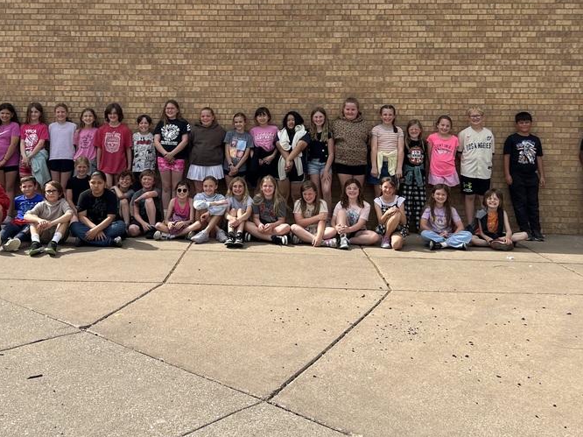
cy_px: 132
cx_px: 234
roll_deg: -0.3
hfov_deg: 46.6
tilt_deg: -0.1
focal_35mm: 40
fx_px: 673
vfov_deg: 35.4
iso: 50
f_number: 1.5
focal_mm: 5.7
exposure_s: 1/4444
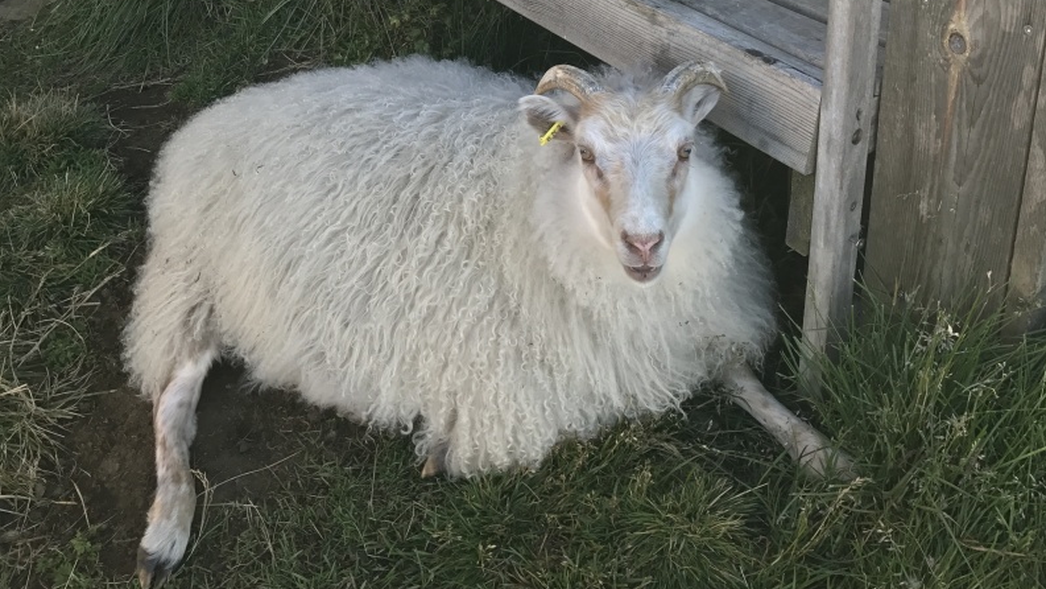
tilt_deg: -25.2
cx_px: 526
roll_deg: +3.3
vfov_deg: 27.7
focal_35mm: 41
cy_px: 29
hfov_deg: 49.4
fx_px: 1137
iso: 20
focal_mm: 3.99
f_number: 1.8
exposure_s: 1/170
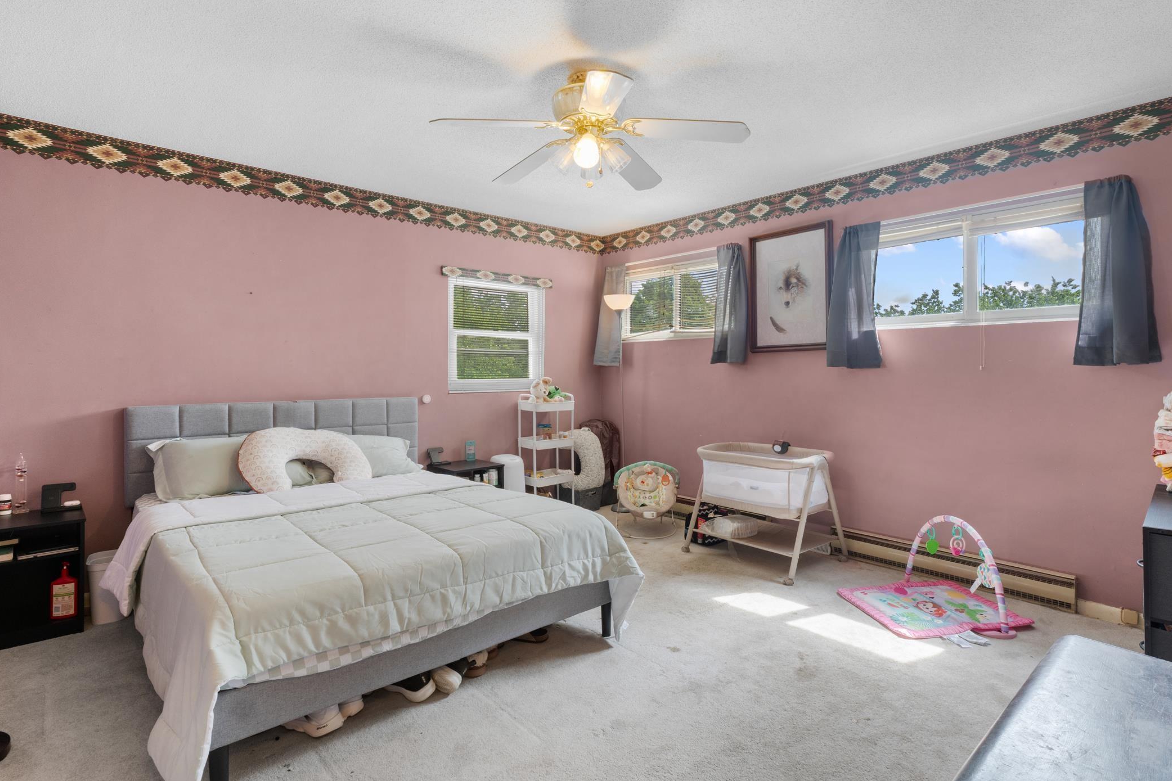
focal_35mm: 18
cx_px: 601
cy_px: 369
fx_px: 586
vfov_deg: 67.3
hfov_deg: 90.0
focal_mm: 10
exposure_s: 1/3
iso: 200
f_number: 9
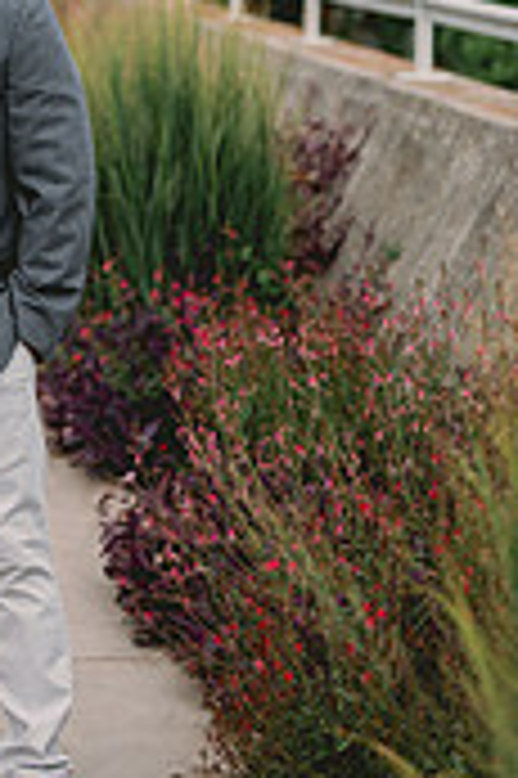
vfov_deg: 15.6
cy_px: 76
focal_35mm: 130
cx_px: -142
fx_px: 2811
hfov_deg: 10.3
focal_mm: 50
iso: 80
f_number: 2
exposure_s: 1/800
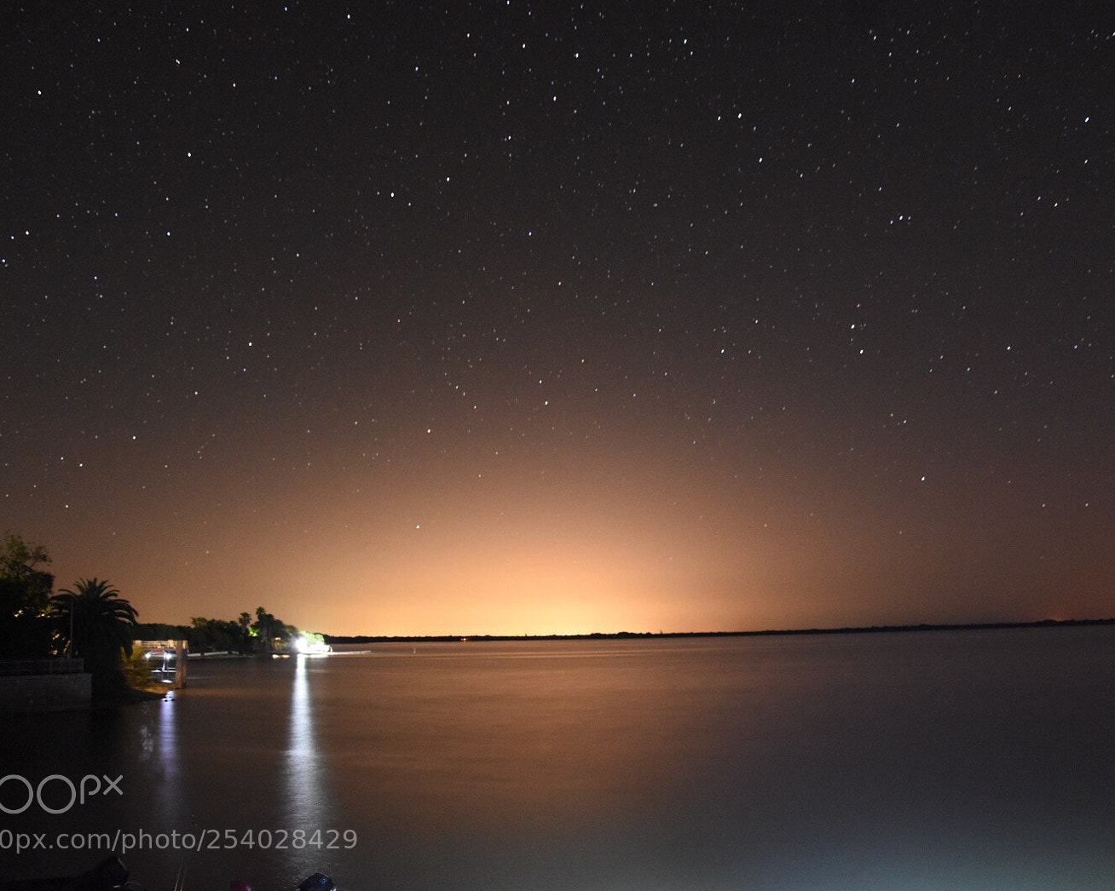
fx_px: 1023
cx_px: 593
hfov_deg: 57.1
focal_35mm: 31
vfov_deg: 47.1
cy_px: 452
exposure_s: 26.3
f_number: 3.5
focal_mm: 18
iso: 3200
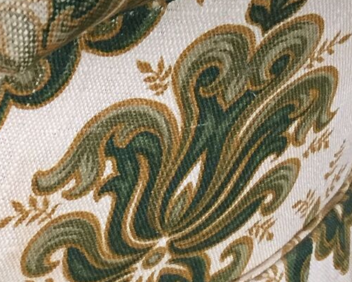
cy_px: -65
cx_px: -2
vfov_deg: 16.0
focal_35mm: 92
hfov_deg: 20.1
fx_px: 959
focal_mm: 4.15
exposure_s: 1/33
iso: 200
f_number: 2.2
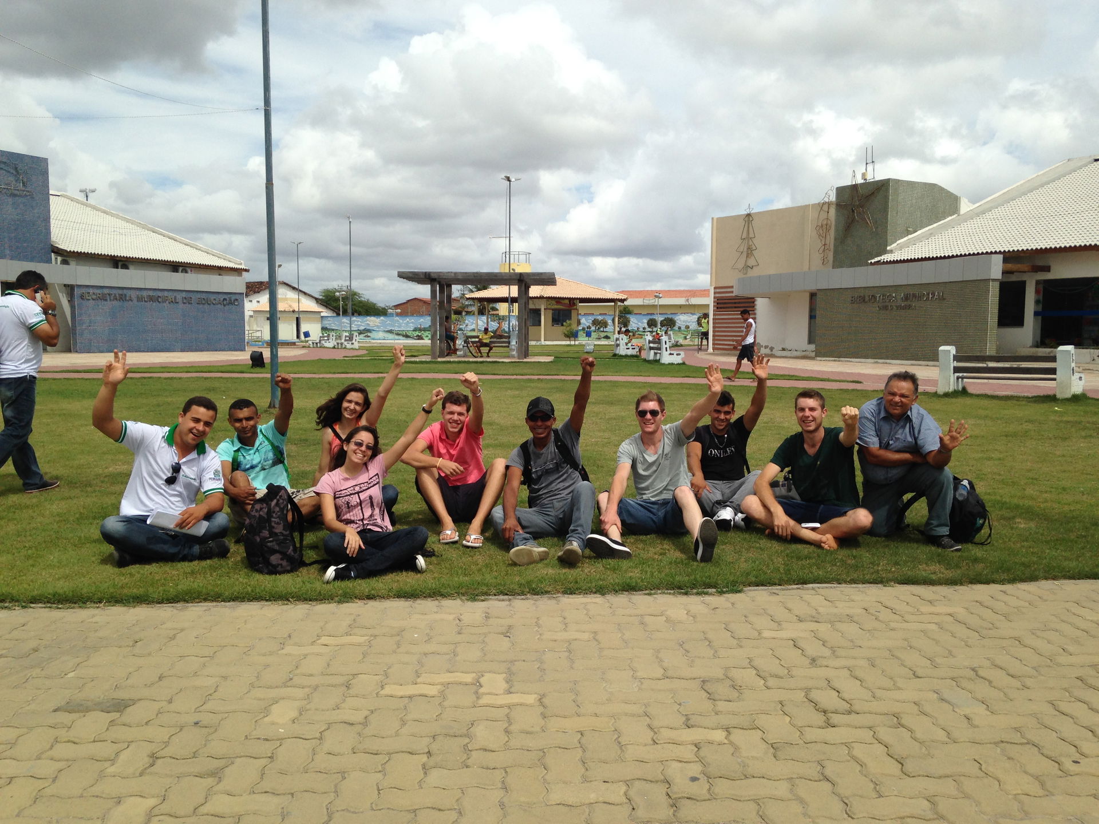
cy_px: 412
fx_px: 1048
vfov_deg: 42.9
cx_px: 550
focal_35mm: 33
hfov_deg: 55.4
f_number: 2.4
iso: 50
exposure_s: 1/2584
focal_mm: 4.12
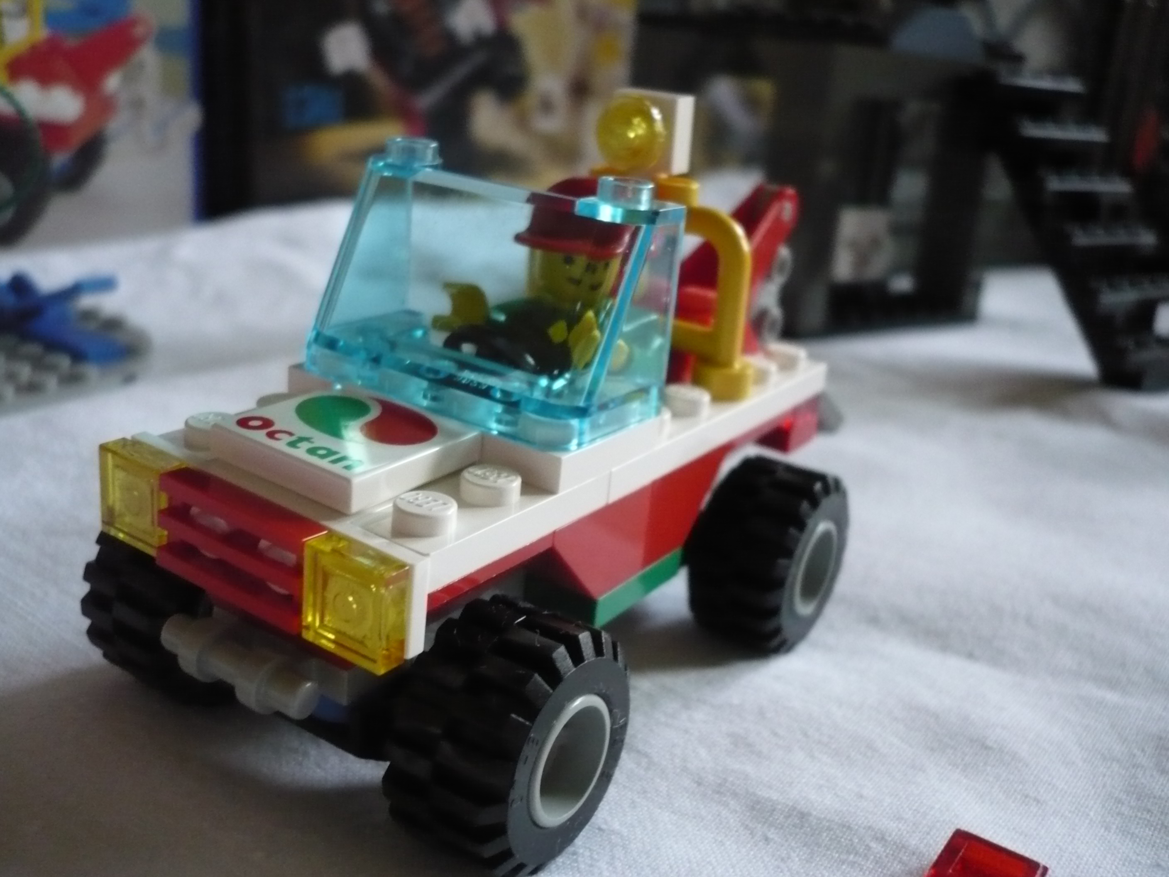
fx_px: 1182
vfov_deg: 40.7
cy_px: 438
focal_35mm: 35
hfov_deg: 52.6
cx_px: 584
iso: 400
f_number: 2.8
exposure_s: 1/50
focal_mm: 5.8
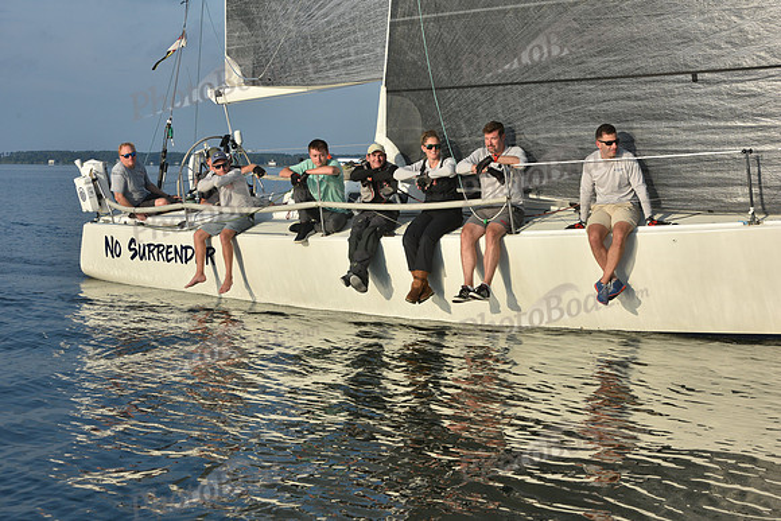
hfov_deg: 28.8
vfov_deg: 19.5
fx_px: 1519
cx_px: 390
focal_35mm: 70
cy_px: 260
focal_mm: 70
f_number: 10
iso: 320
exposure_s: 1/800
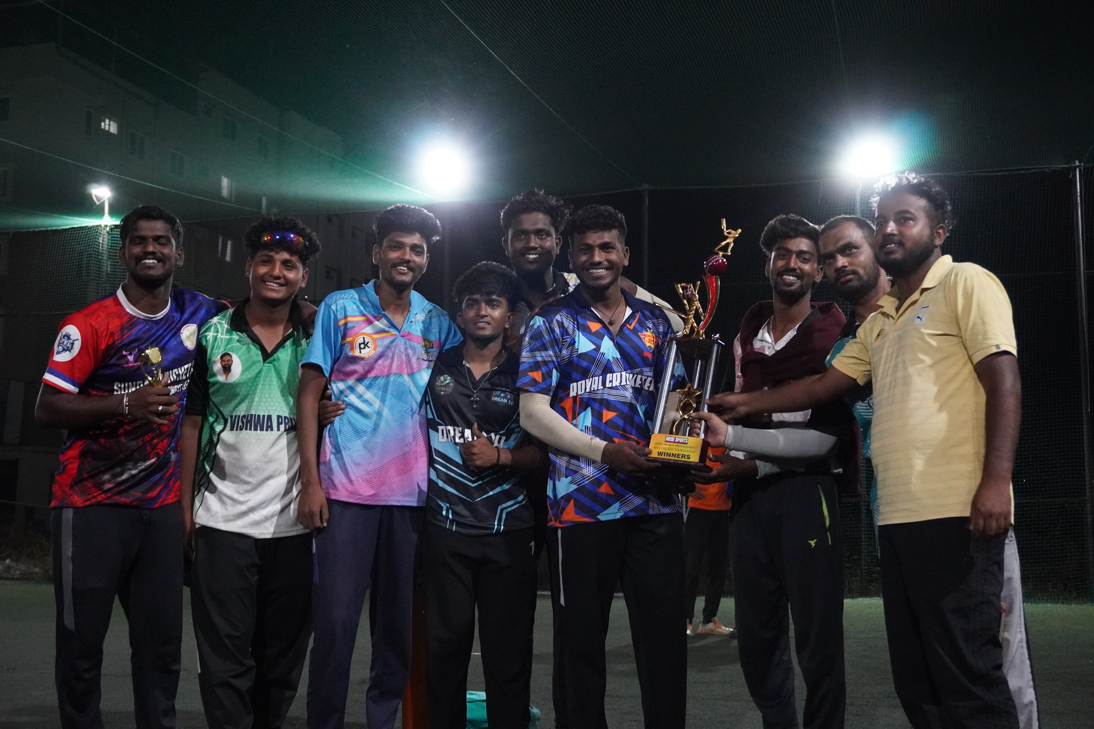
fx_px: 1322
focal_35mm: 44
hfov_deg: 45.0
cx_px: 547
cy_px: 364
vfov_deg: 30.8
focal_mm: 29
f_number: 4.5
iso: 5000
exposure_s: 1/80
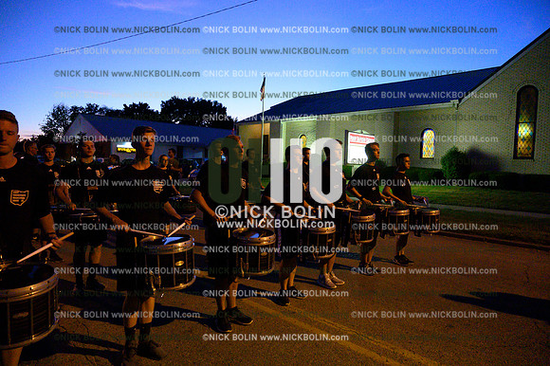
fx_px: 366
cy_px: 183
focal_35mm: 24
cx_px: 275
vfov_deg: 53.1
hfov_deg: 73.8
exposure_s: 1/250
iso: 32000
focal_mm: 24
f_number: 4
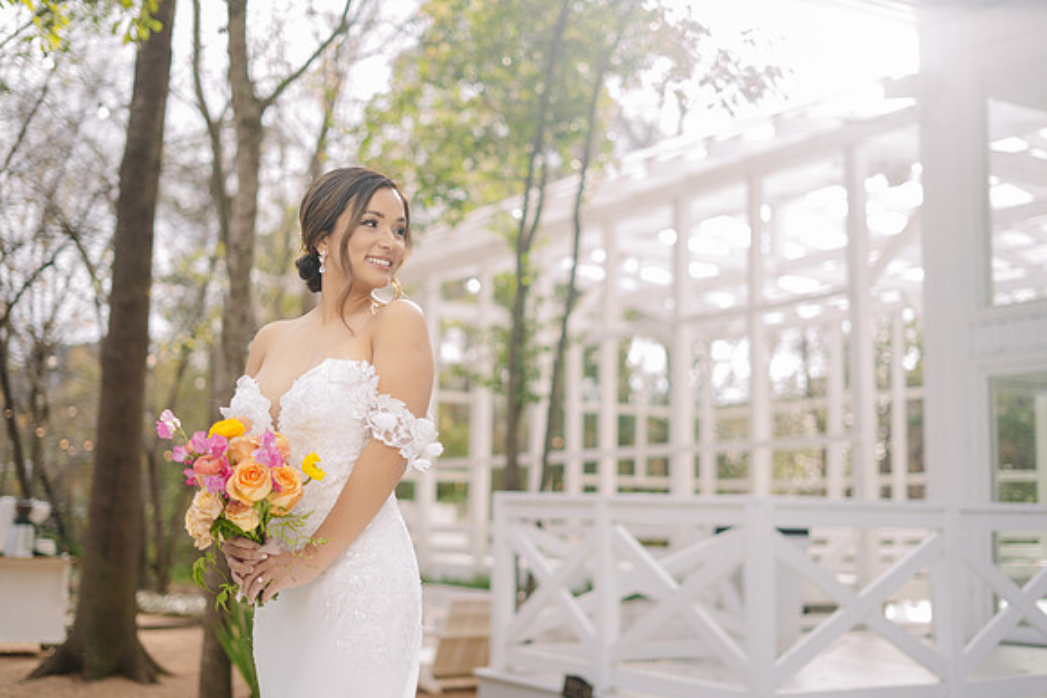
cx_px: 524
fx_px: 1454
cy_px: 349
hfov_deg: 39.6
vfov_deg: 27.0
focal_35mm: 50
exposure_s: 1/200
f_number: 2
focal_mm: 50
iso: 50
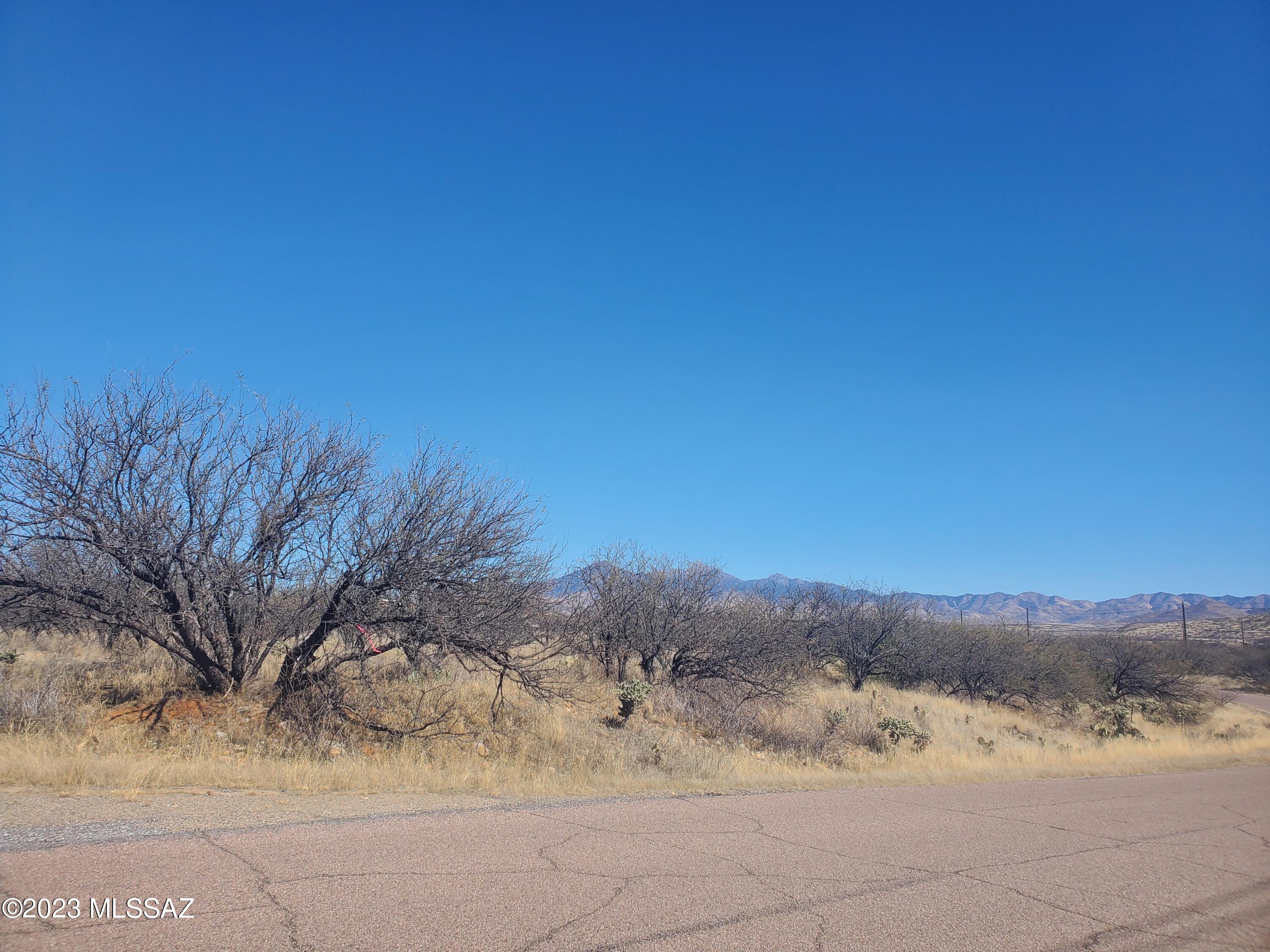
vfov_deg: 53.1
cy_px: 476
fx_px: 954
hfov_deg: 67.3
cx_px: 635
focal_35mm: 26
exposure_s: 1/1690
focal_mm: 4.3
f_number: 2.4
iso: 50
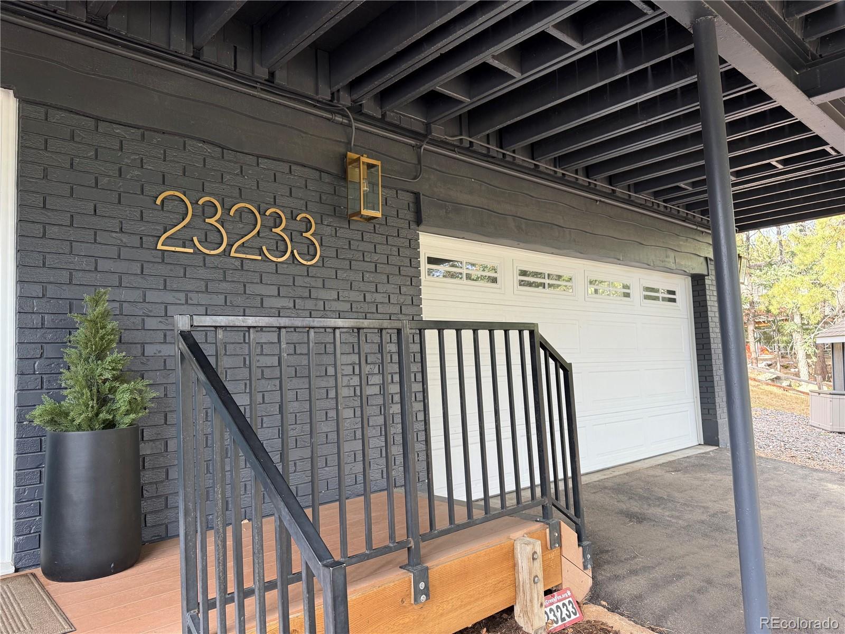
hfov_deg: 71.6
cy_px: 317
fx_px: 586
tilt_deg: +6.5
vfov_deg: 56.8
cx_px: 422
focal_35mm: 24
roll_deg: +2.4
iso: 100
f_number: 1.78
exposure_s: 1/156
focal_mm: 6.76
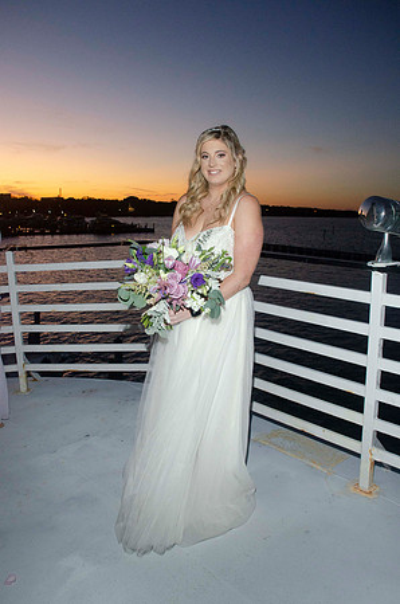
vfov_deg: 62.0
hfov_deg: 43.4
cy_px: 302
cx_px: 200
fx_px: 502
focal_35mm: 30
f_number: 5.6
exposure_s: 1/80
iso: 800
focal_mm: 20
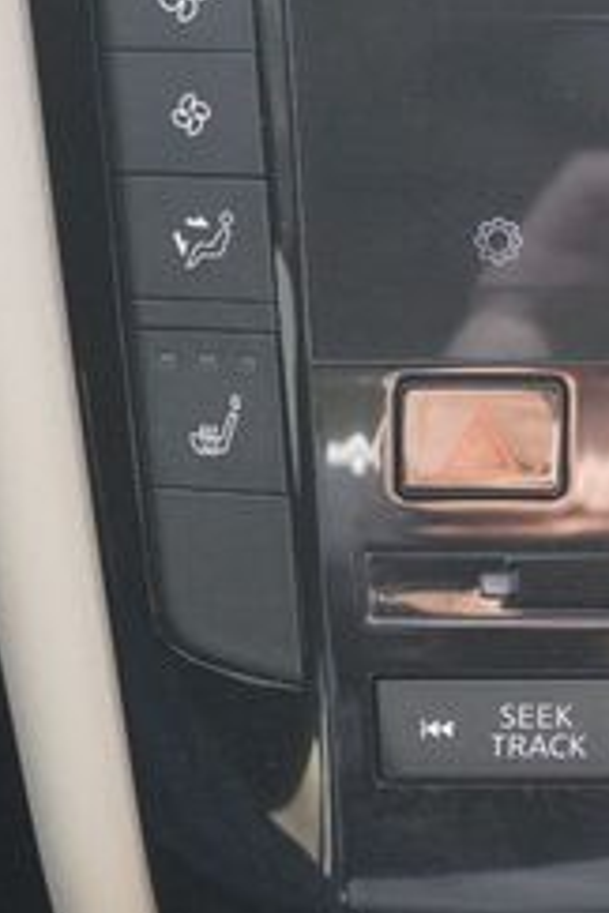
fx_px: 3307
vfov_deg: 15.7
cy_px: 240
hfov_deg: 10.1
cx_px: 944
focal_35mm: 130
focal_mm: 33
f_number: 9
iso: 5000
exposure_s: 1/250
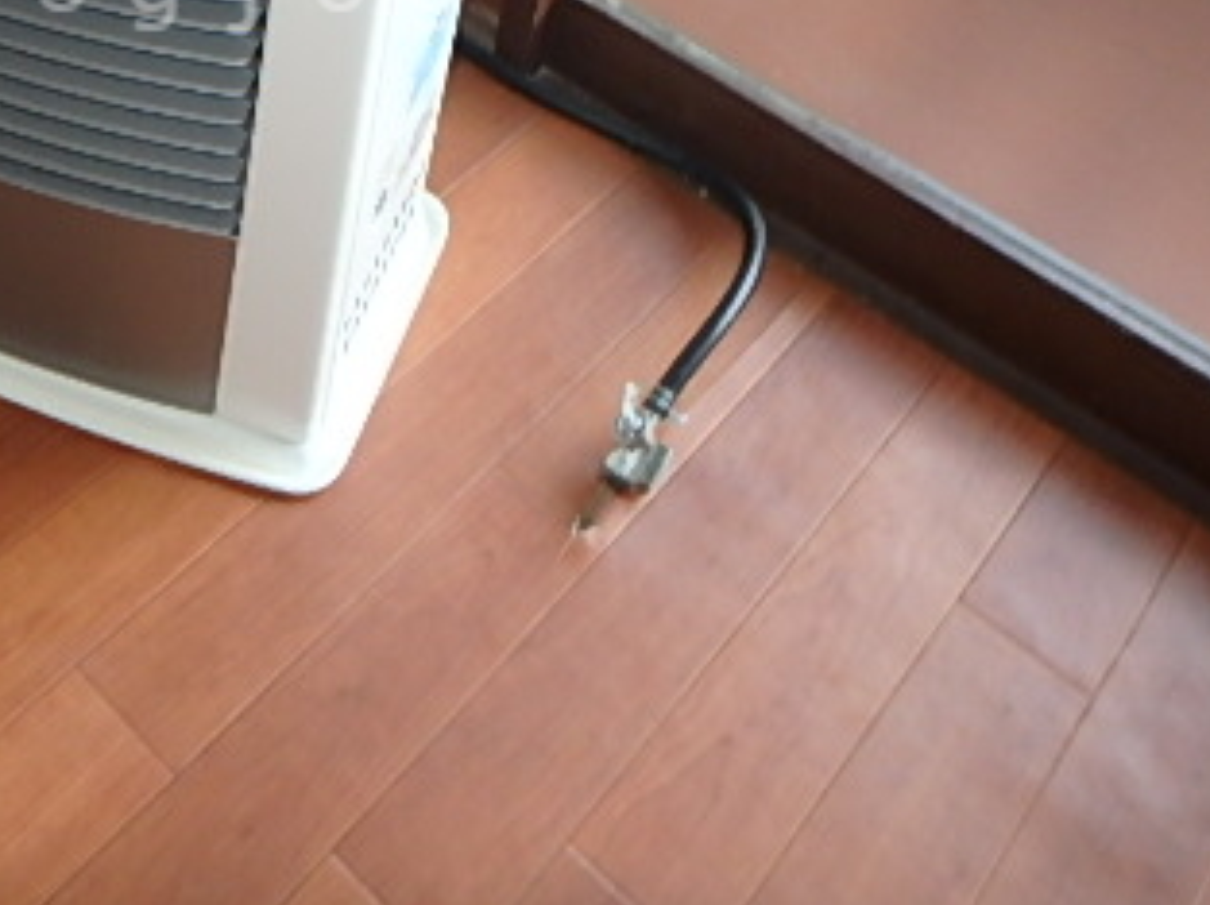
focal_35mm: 43
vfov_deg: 30.9
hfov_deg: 41.7
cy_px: -15
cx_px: 213
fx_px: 1501
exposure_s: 1/30
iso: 250
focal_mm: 3.7
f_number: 3.5
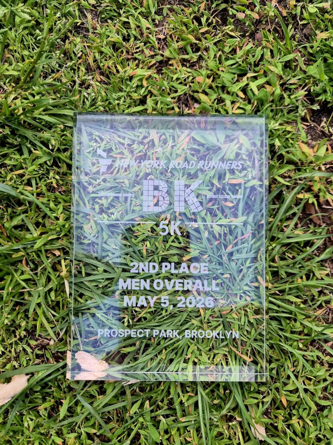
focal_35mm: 23
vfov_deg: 73.9
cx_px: 166
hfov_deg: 58.9
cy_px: 222
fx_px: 295
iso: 100
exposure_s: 1/182
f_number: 1.8
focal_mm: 5.4
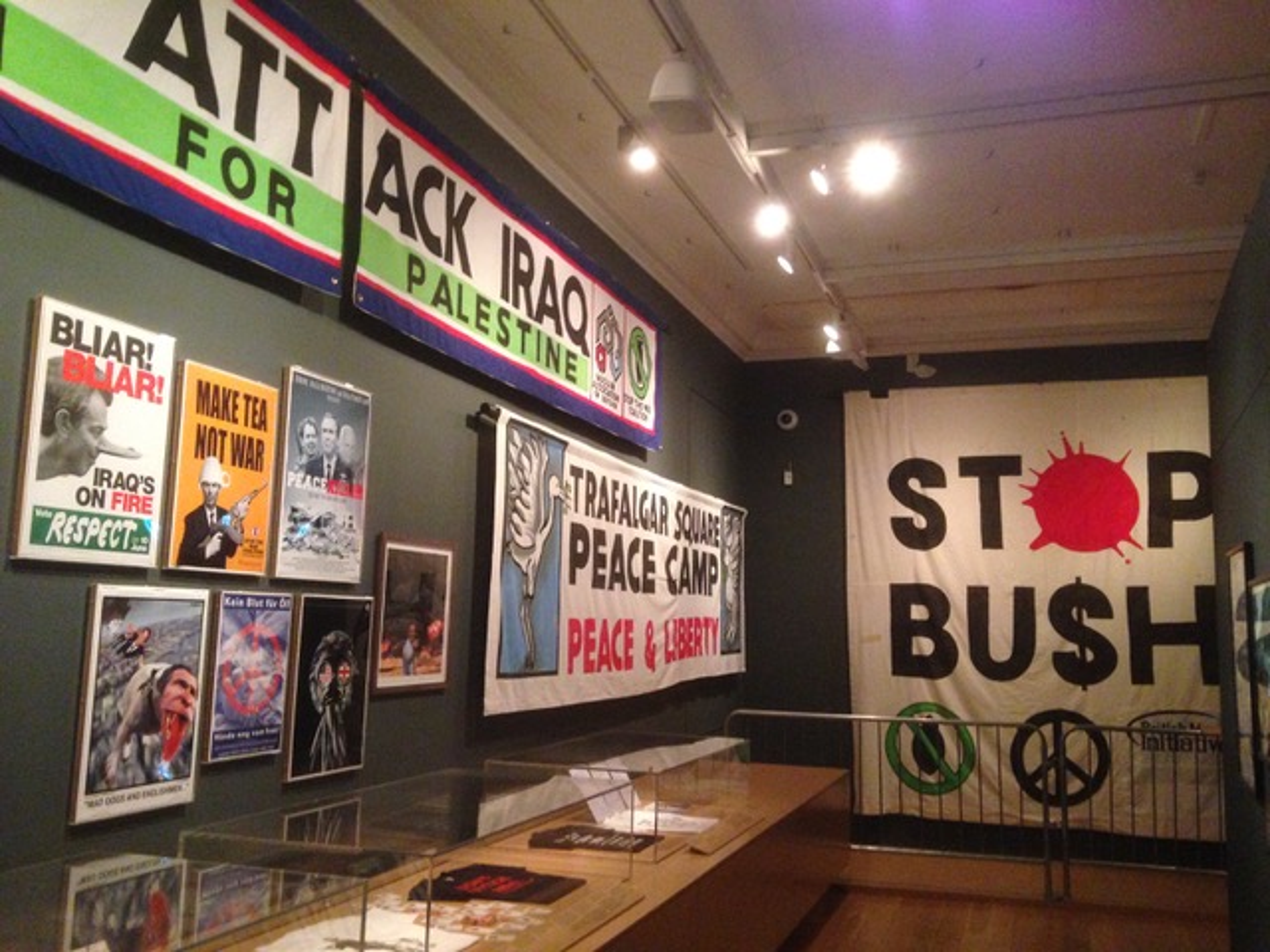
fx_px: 1211
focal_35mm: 33
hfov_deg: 55.4
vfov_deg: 42.9
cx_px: 635
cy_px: 476
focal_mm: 4.12
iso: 400
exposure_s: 1/15
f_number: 2.4
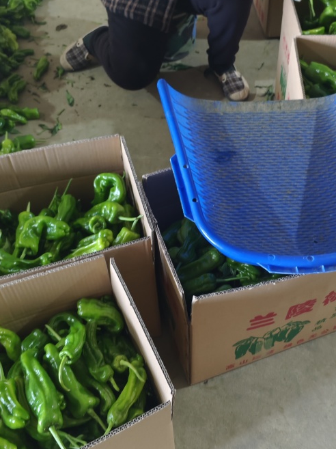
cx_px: 204
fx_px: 505
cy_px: 212
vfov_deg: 47.9
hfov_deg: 36.6
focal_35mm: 39
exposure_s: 1/46.4
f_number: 1.6
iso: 800
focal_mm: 5.84
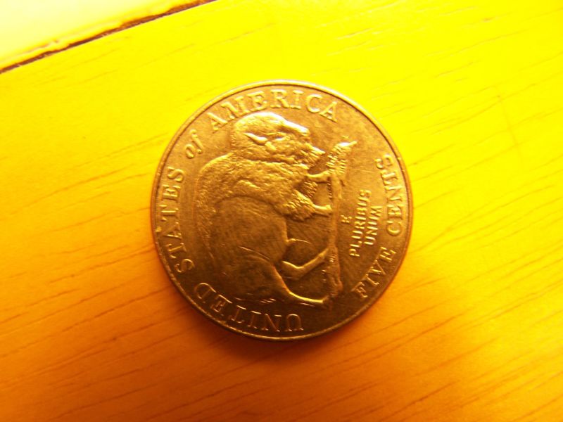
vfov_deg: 37.7
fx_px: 618
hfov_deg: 49.0
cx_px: 282
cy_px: 211
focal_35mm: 38
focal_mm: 6.3
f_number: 2.8
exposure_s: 1/20
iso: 140
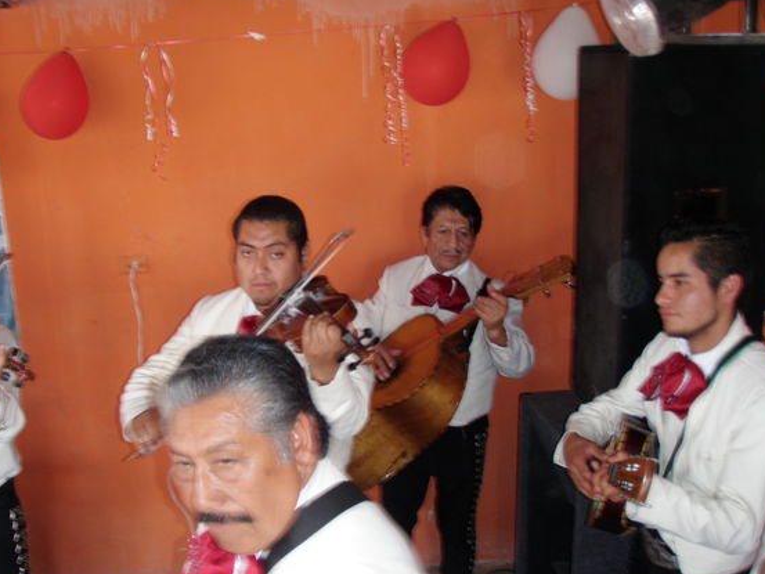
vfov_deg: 32.9
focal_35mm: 44
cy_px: 321
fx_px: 973
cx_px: 340
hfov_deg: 42.9
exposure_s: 1/30
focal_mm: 6.7
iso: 100
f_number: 3.5
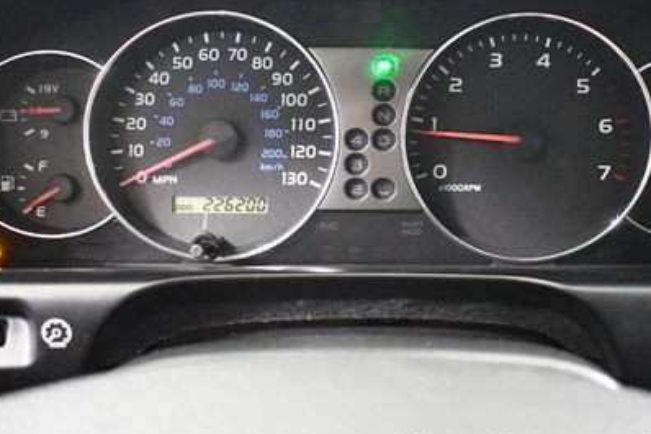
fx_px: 958
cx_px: 381
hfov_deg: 37.4
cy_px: 136
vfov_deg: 25.3
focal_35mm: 53
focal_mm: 22
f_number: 3.8
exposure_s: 1/50
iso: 12800
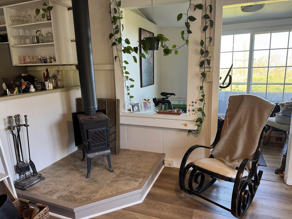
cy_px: 110
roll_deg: +1.9
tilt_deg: -12.3
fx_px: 202
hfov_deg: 71.6
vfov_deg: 56.8
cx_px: 146
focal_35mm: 24
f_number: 1.78
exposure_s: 1/60
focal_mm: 6.76
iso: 125
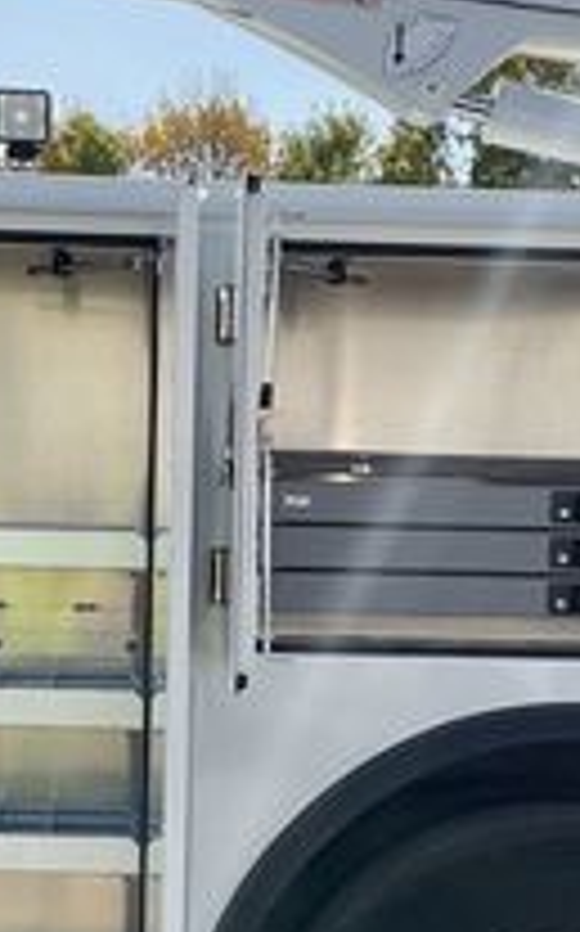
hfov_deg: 13.7
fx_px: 2408
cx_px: 238
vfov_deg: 21.7
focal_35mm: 95
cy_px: 671
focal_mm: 3
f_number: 1.8
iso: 25
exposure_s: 1/1675
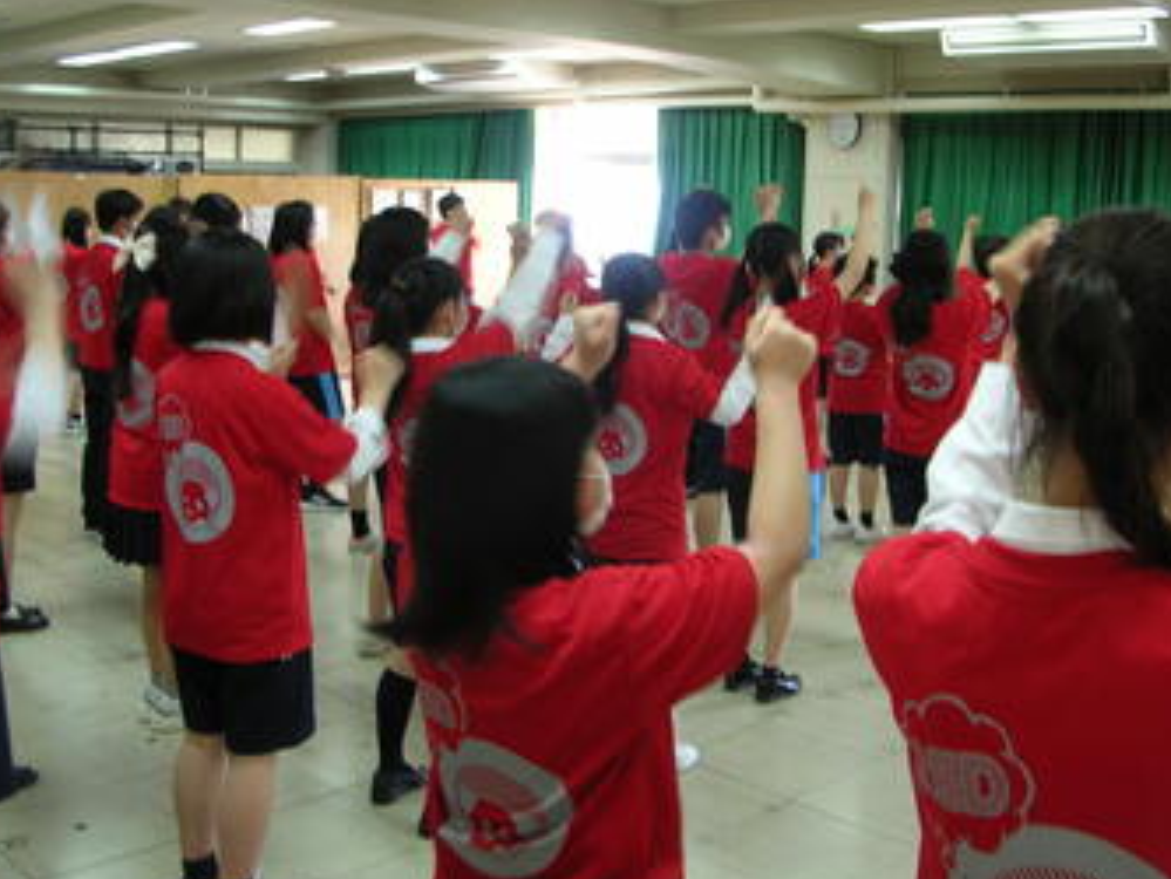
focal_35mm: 42
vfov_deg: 34.4
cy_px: 411
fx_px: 1421
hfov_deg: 44.7
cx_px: 658
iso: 50
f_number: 2.8
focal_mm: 5.8
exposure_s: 1/6.1
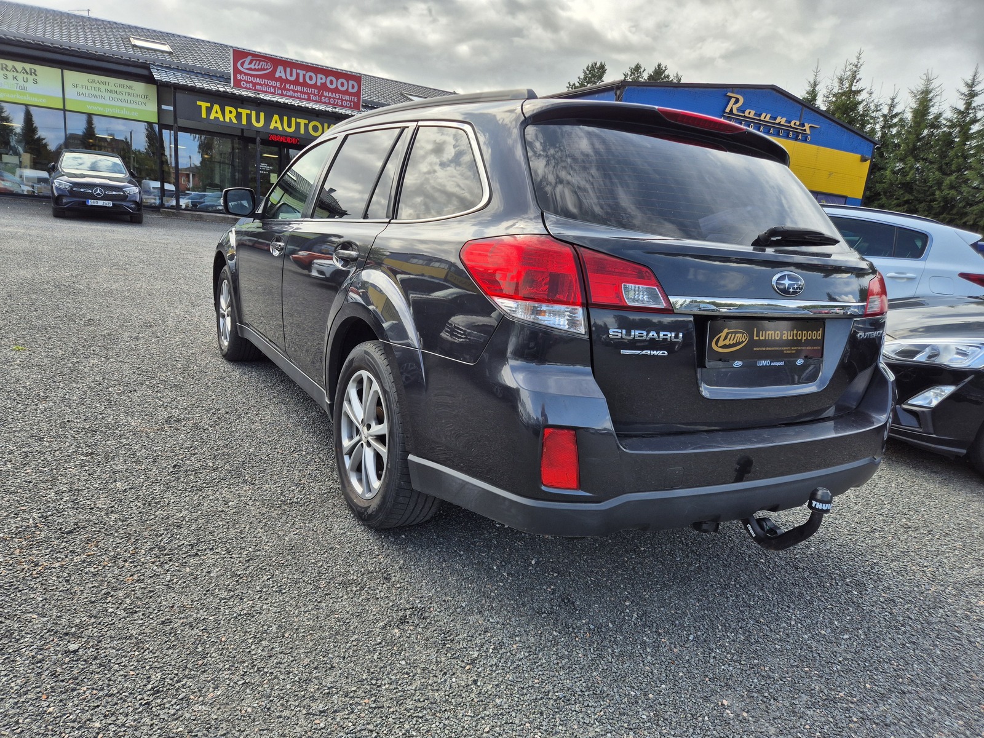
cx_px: 492
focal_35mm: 23
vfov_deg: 58.9
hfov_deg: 73.9
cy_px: 369
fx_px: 654
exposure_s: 1/1500
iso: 25
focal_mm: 5.4
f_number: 1.8
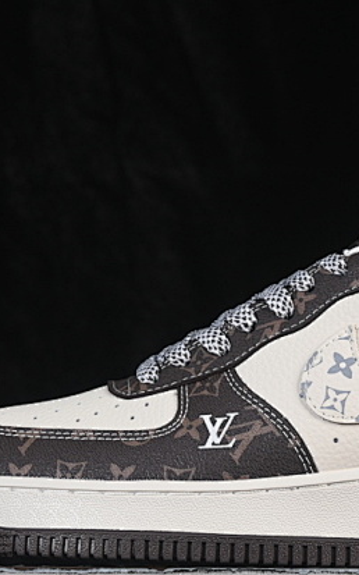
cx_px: 340
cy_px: 338
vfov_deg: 14.1
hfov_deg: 8.8
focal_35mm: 148
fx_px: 2318
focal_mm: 50
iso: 160
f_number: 8
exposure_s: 1/80
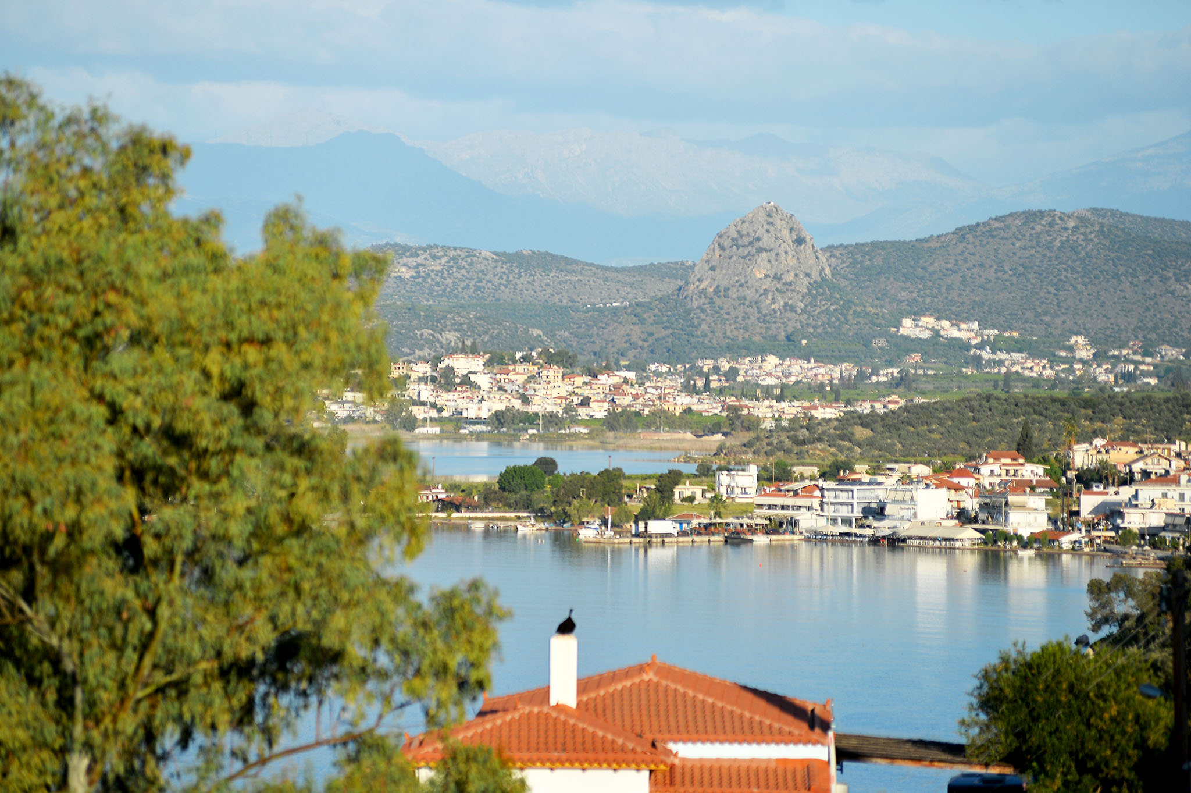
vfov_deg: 7.4
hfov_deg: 11.1
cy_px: 396
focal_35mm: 185
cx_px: 596
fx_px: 6117
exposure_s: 1/2000
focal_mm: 185
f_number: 4
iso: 100
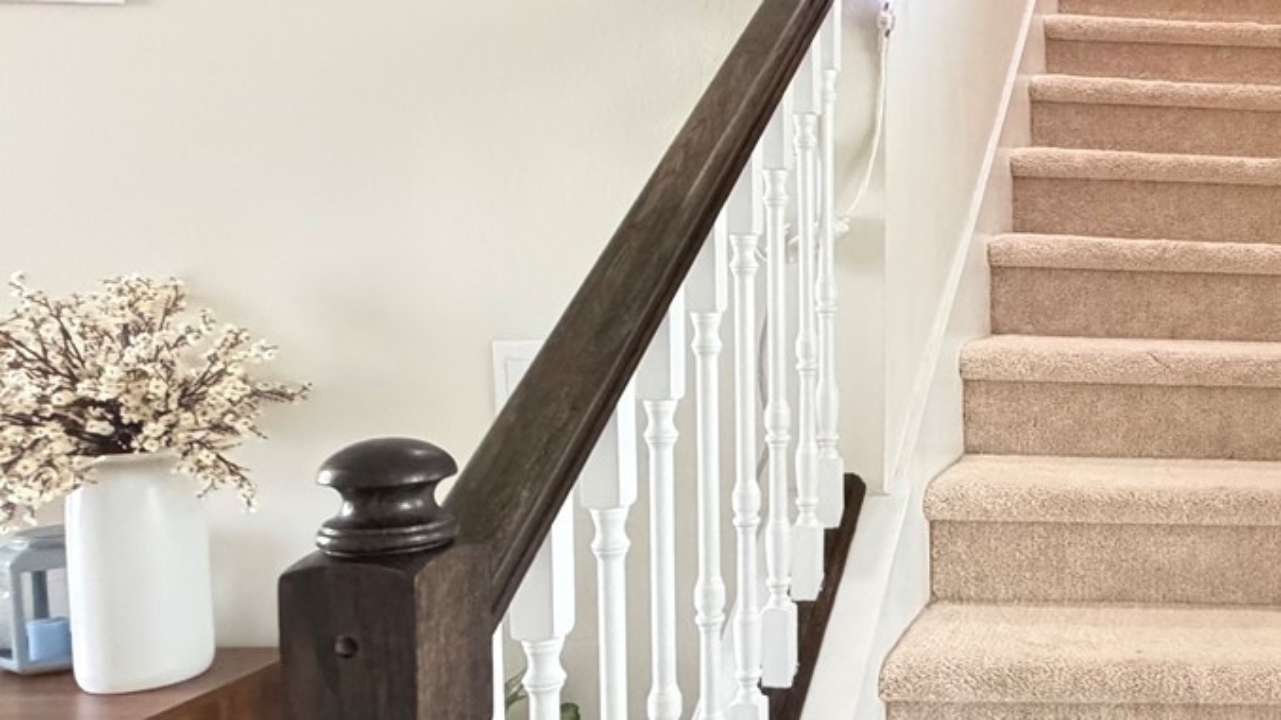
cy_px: 344
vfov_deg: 32.8
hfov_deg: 46.6
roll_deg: -0.4
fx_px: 1223
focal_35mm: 36
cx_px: 1270
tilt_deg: -3.7
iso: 800
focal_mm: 2.22
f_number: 2.2
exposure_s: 1/60
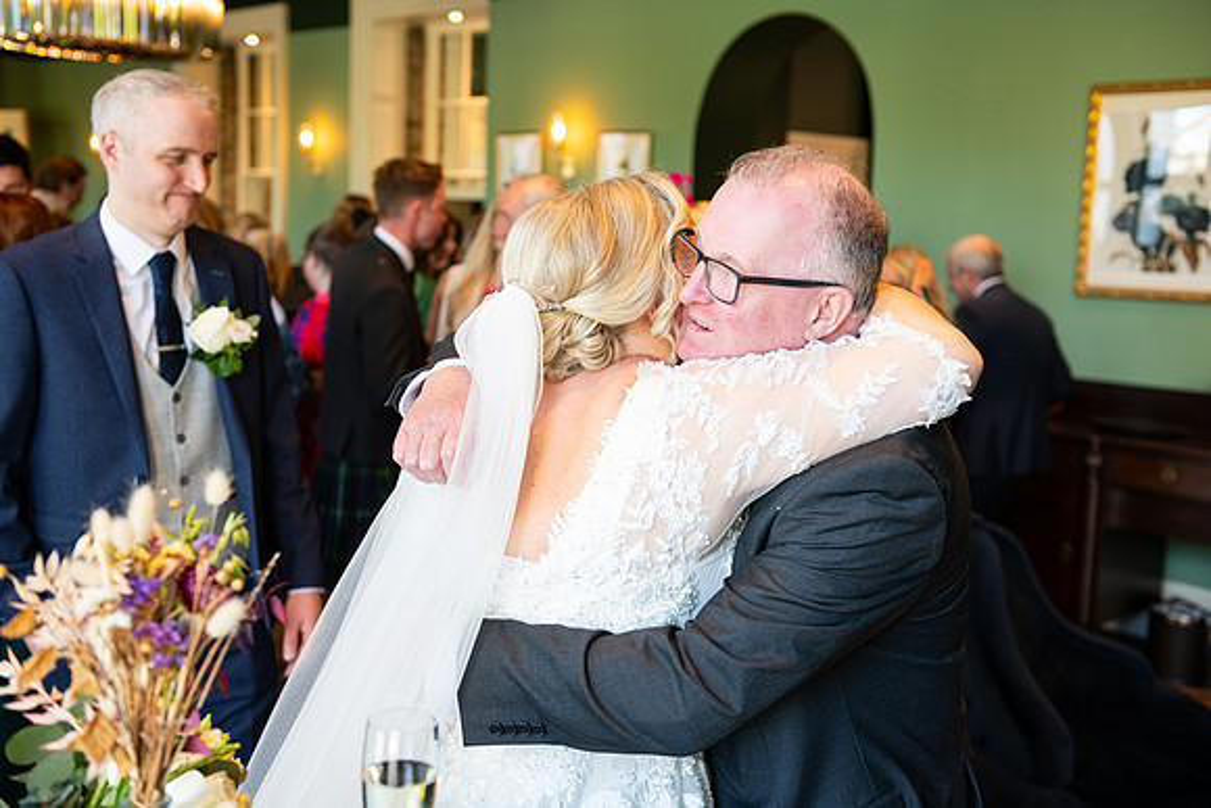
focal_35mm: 42
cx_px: 606
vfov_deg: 31.9
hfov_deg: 46.4
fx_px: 1413
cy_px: 404
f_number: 3.5
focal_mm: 42
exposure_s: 1/160
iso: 800
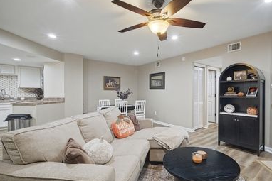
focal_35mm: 18
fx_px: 133
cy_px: 98
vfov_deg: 68.4
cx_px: 158
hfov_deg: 90.3
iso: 2500
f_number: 10
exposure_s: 1/8
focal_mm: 9
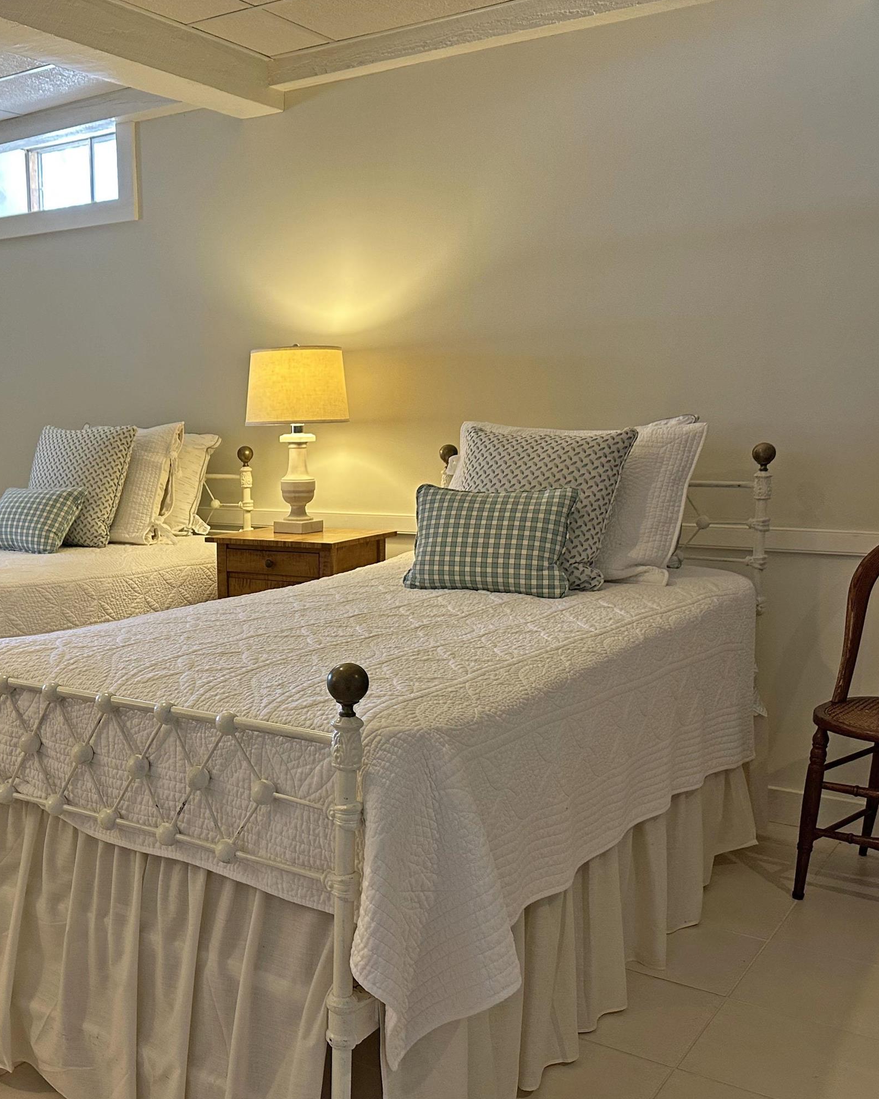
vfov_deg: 50.1
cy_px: 628
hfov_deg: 40.2
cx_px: 240
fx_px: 1171
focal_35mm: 36
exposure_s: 1/60
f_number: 1.78
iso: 200
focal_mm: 6.86
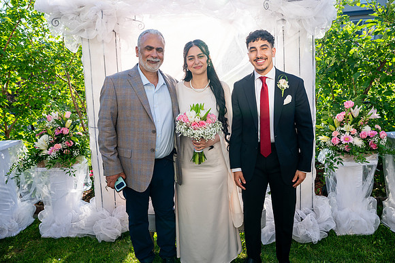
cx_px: 198
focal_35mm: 28
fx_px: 307
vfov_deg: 46.4
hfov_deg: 65.5
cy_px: 132
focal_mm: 28
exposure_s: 1/640
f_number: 3.5
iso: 200
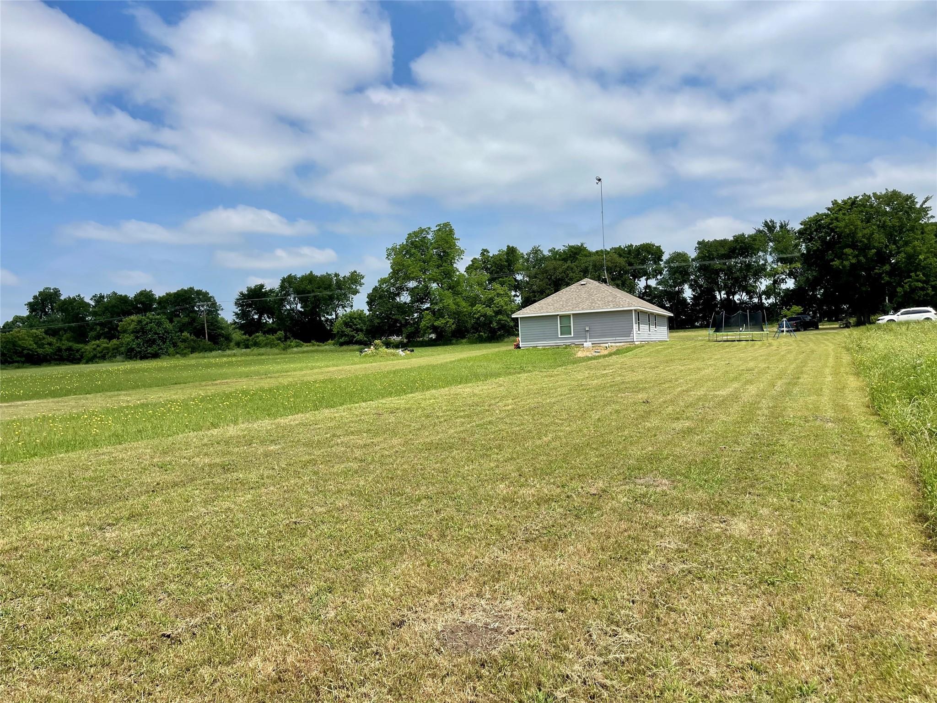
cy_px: 352
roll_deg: +2.9
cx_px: 468
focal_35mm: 26
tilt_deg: -0.9
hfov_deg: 67.3
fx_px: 704
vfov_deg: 53.1
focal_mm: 5.1
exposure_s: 1/5128
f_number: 1.6
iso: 32
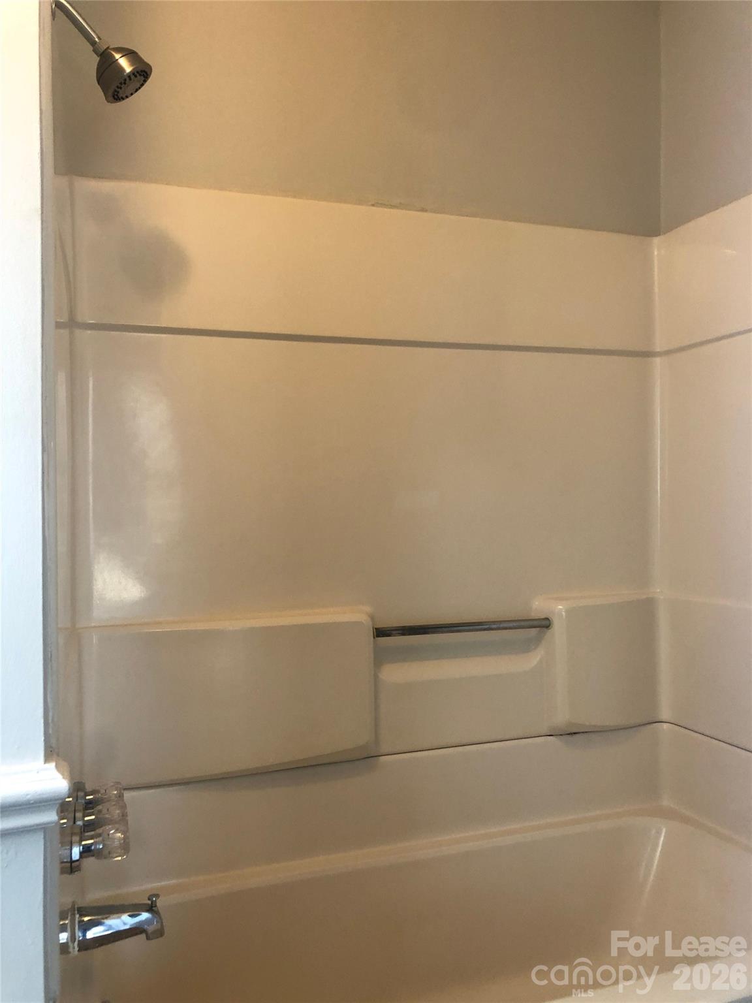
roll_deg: +1.4
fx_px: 811
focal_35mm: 28
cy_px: 502
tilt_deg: -0.9
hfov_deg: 49.7
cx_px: 376
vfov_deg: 63.4
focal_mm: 3.99
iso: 40
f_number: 1.8
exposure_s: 1/20
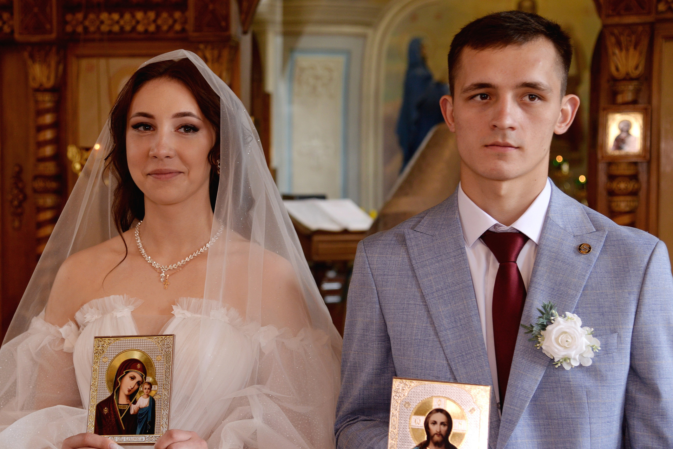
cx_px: 288
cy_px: 225
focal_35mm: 70
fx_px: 1309
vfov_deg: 19.5
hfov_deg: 28.8
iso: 640
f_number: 4
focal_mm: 58
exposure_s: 1/125
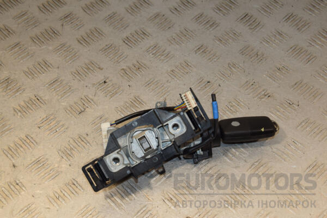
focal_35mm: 60
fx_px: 545
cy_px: 109
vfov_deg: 22.6
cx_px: 164
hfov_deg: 33.4
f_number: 9
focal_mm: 40
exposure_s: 1/200
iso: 800
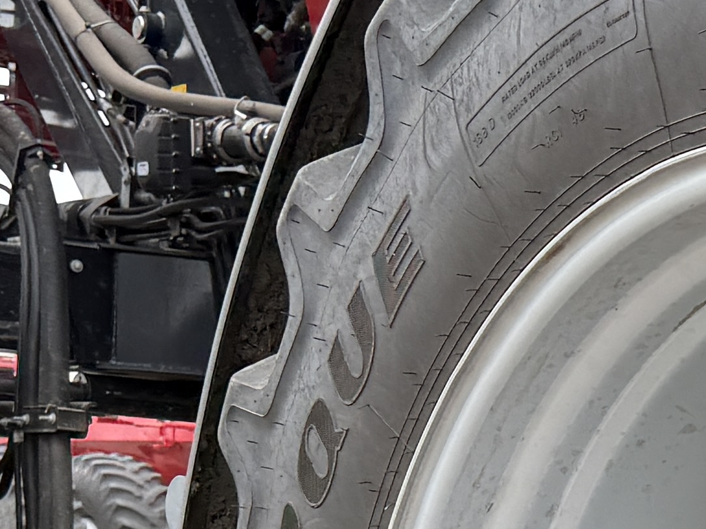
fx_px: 2570
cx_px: 982
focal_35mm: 126
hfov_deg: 14.8
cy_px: 786
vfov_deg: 11.3
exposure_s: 1/979
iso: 80
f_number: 1.78
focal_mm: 6.76
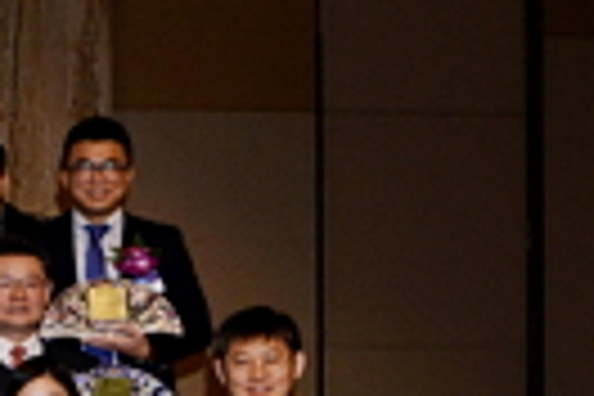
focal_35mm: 238
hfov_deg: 8.1
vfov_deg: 5.8
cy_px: 331
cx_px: -770
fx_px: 3927
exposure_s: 1/250
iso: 1600
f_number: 7.1
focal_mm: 45
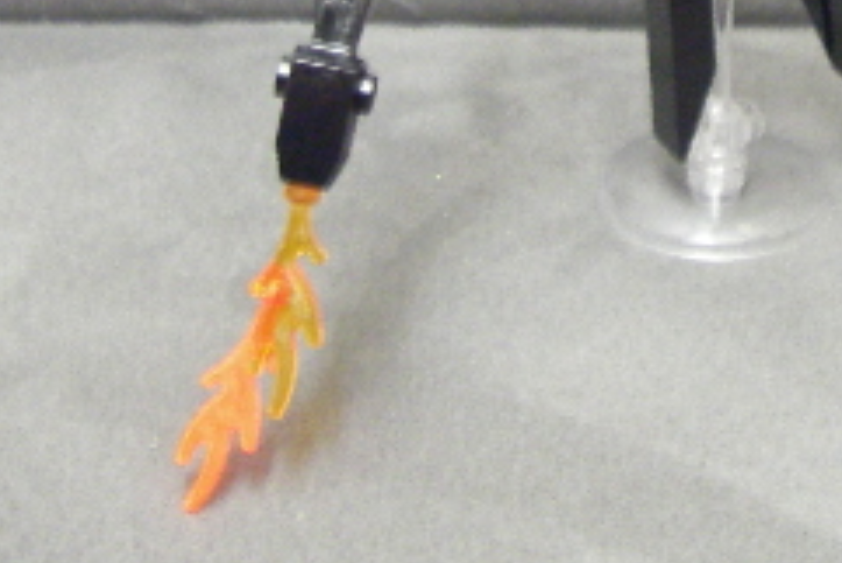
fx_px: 2457
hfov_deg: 19.2
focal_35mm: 105
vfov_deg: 12.6
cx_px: 695
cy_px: -203
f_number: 3.3
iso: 320
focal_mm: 6.3
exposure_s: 1/4
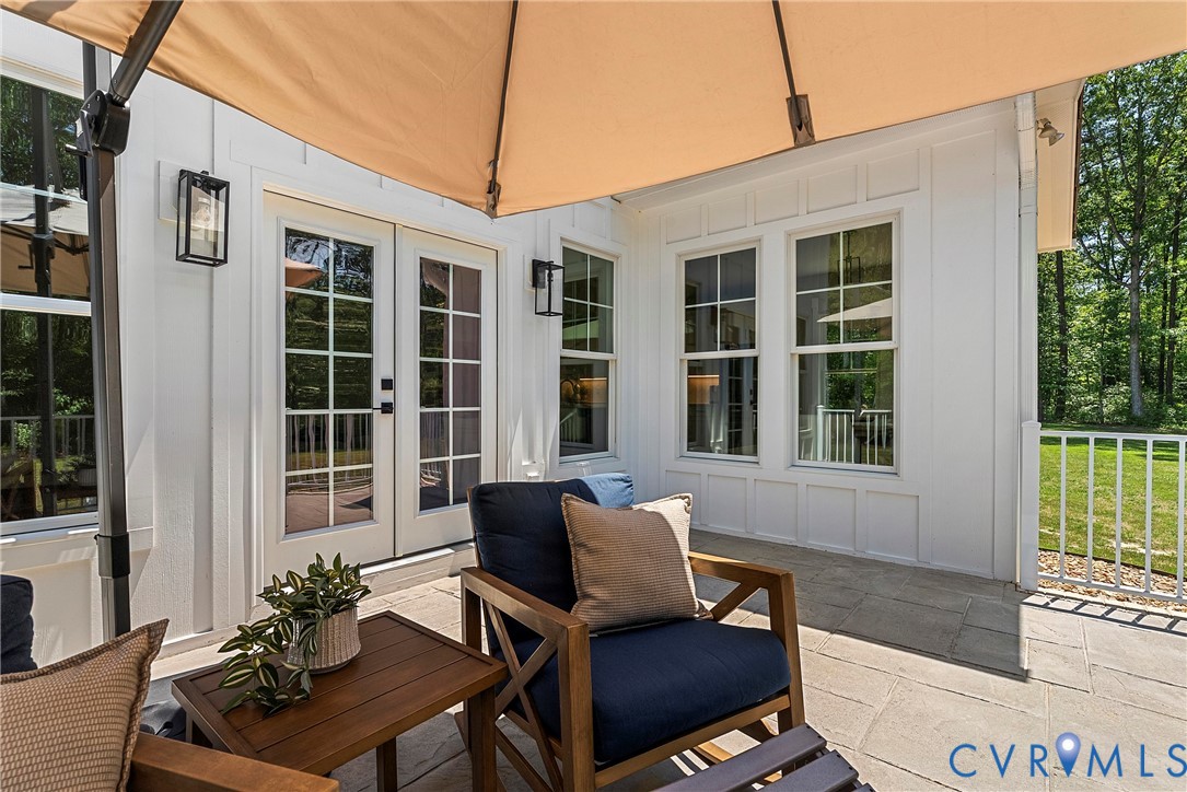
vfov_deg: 73.8
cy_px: 396
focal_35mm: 16
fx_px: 528
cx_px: 594
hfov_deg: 96.7
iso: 800
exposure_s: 1/320
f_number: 8
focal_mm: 16
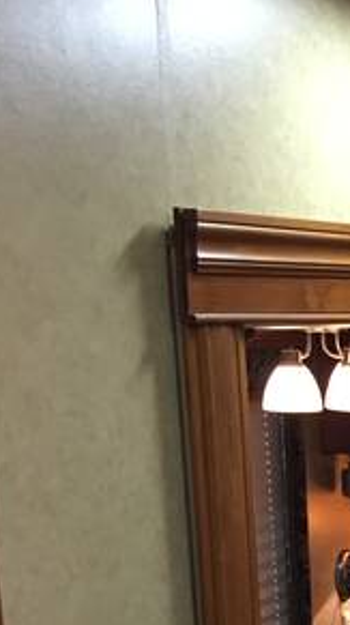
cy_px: 616
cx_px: 631
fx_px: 1440
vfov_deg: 23.5
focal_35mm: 87
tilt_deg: -11.5
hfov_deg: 12.6
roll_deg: +1.5
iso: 100
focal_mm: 4.15
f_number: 2.2
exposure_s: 1/10
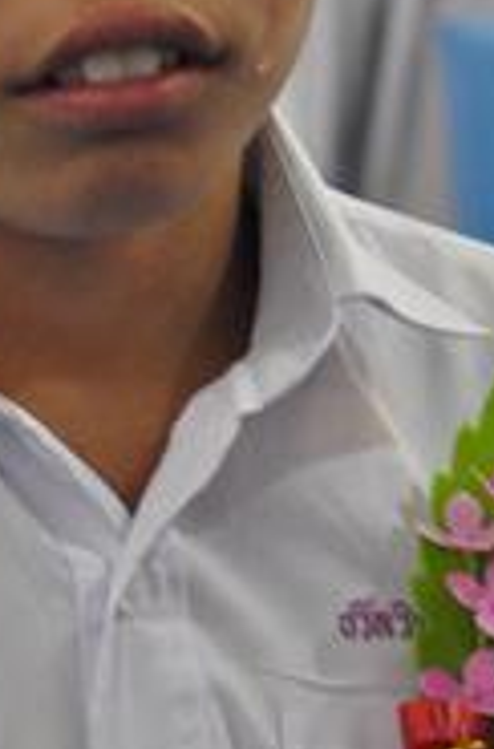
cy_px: -65
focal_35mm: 351
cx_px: 65
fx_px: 7279
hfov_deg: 3.9
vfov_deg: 5.9
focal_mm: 90
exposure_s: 1/80
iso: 3200
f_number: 5.6
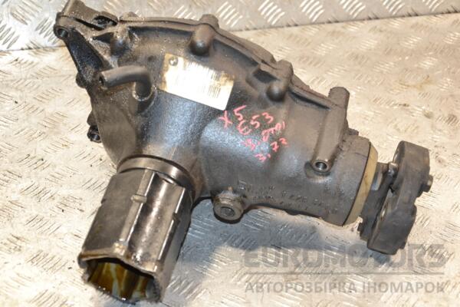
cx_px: 230
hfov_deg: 27.0
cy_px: 154
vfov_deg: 18.2
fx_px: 958
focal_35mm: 75
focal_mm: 50
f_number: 5
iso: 800
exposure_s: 1/80
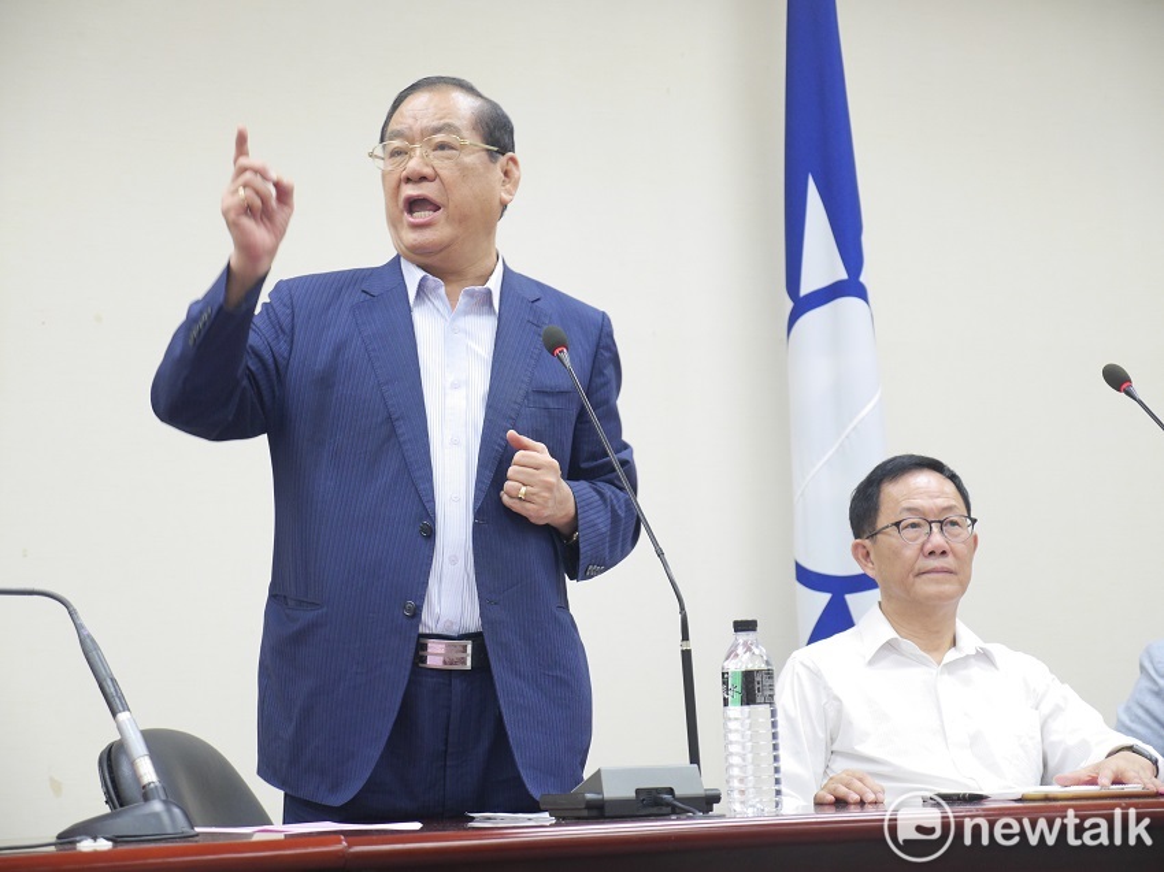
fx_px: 2353
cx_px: 582
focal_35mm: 70
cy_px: 436
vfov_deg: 21.0
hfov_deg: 27.8
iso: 1000
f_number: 2.8
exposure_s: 1/80
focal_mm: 35
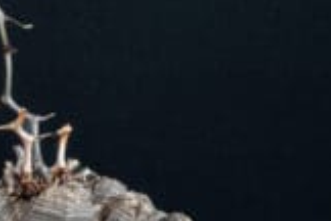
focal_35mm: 167
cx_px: 47
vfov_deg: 8.2
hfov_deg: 12.2
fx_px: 1535
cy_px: 155
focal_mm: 60
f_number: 32
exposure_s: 5
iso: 100
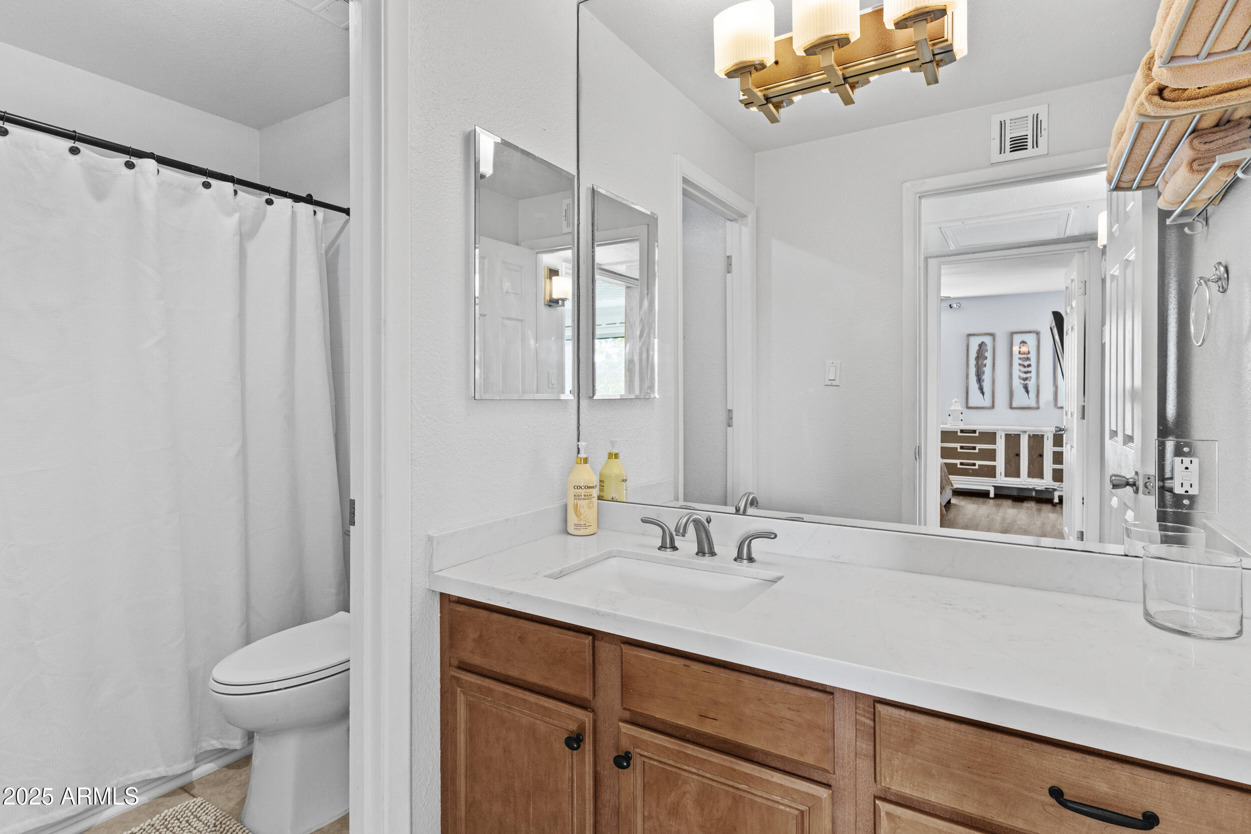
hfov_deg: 90.0
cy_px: 417
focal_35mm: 18
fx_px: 625
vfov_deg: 67.4
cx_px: 626
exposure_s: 1/2
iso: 250
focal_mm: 18
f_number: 9
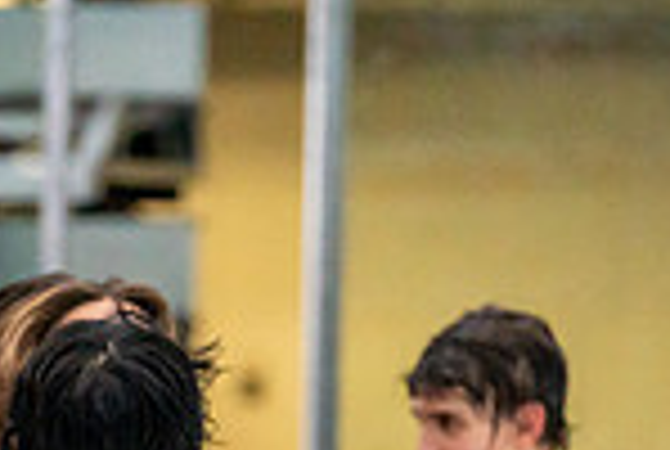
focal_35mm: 661
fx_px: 12326
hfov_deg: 3.1
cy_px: 821
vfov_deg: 2.1
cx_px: 4
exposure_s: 1/1250
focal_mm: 170
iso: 3200
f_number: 2.8
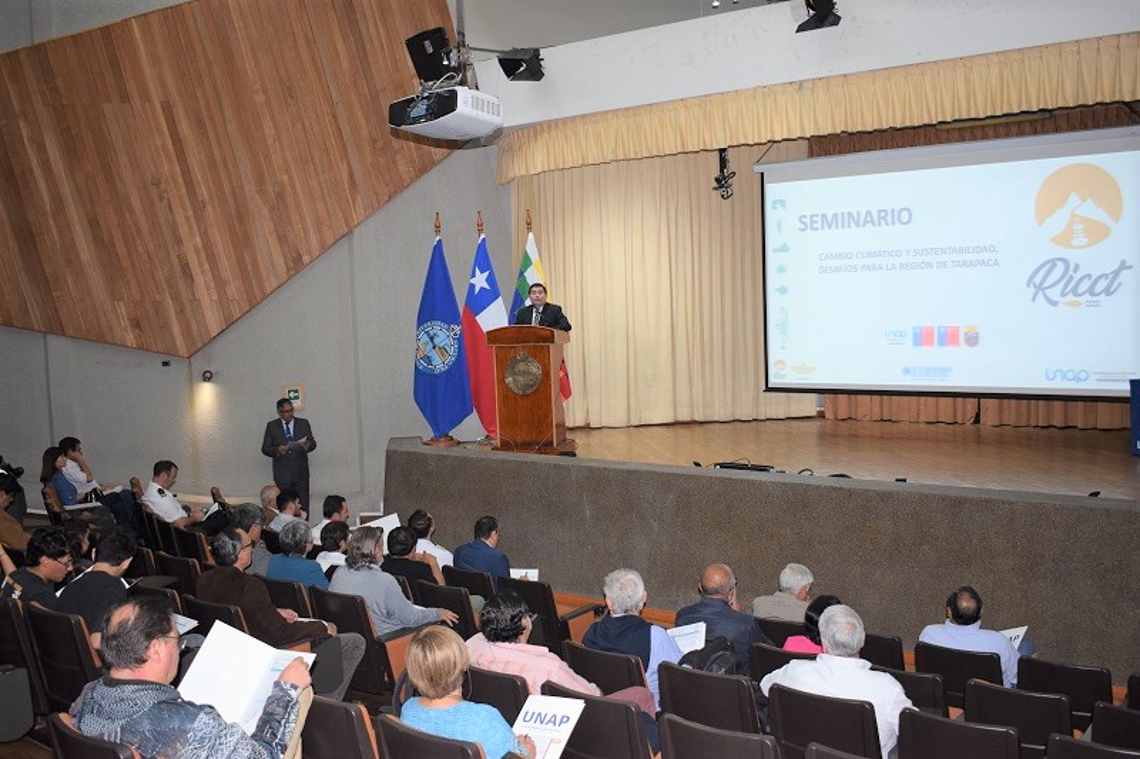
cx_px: 570
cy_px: 380
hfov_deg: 55.1
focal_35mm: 34
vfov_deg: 38.3
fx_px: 1092
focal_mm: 23
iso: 800
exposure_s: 1/80
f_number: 4
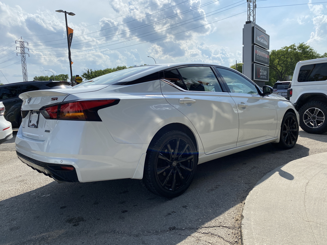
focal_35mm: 26
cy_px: 122
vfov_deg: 53.1
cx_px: 164
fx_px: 246
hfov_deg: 67.3
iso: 32
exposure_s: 1/5495
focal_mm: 4.25
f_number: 1.8
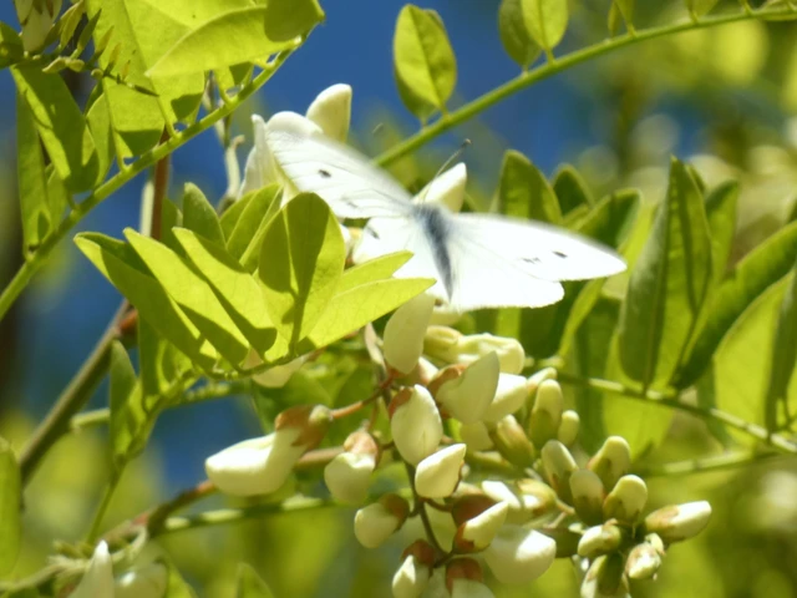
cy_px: 299
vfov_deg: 3.7
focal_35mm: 400
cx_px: 398
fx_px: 9210
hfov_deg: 5.0
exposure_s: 1/100
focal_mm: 71.7
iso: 80
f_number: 5.6
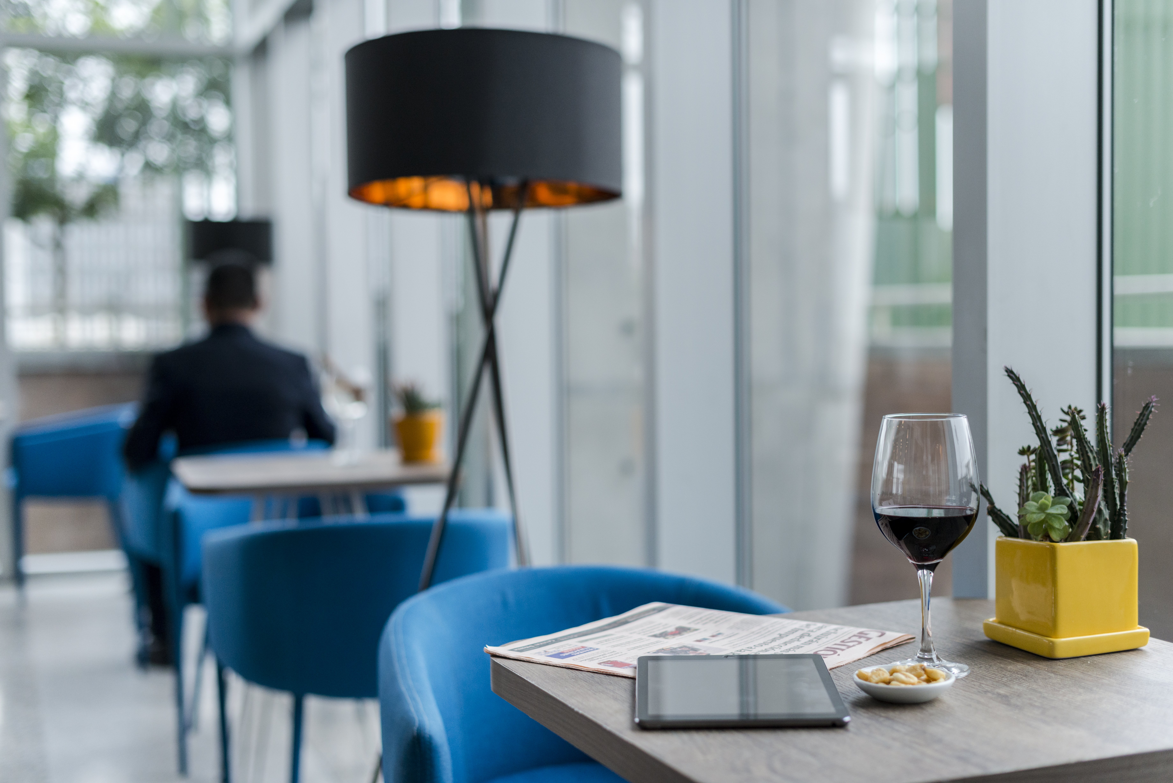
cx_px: 586
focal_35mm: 50
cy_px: 392
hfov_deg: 39.6
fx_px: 1630
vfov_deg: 27.0
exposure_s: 1/2000
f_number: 2
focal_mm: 50
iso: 500
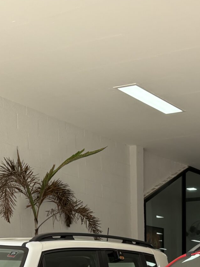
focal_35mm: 79
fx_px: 609
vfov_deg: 21.1
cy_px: 396
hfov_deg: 18.3
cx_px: 191
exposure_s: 1/333
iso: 64
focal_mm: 5.96
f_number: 1.6
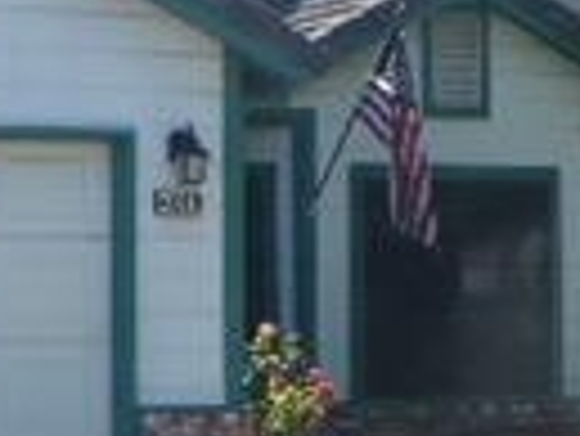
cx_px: 153
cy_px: 180
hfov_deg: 10.8
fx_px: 3069
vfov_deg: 8.1
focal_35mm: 183
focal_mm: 6.1
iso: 100
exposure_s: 1/640
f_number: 2.8
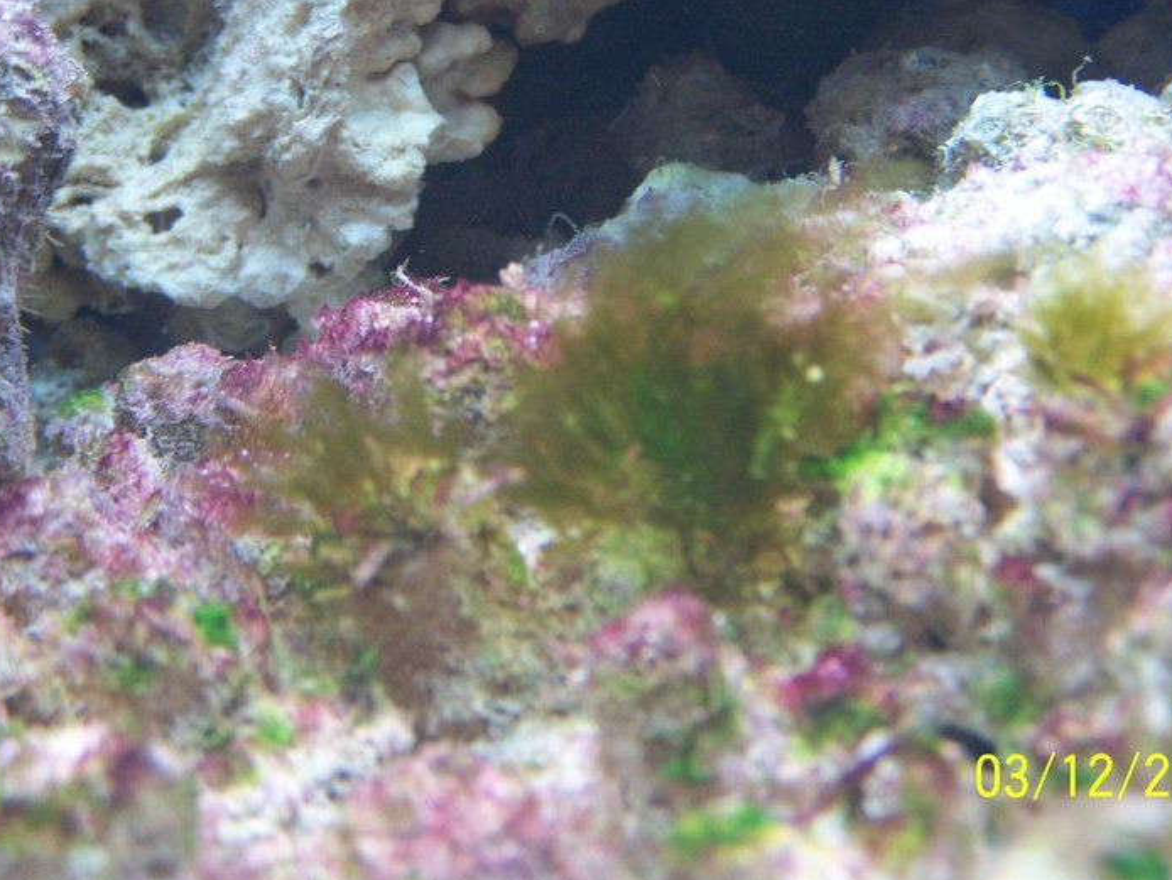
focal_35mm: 121
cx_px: 655
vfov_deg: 12.3
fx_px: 4098
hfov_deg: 16.3
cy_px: 395
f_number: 3.2
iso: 140
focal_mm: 17.5
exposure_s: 1/40
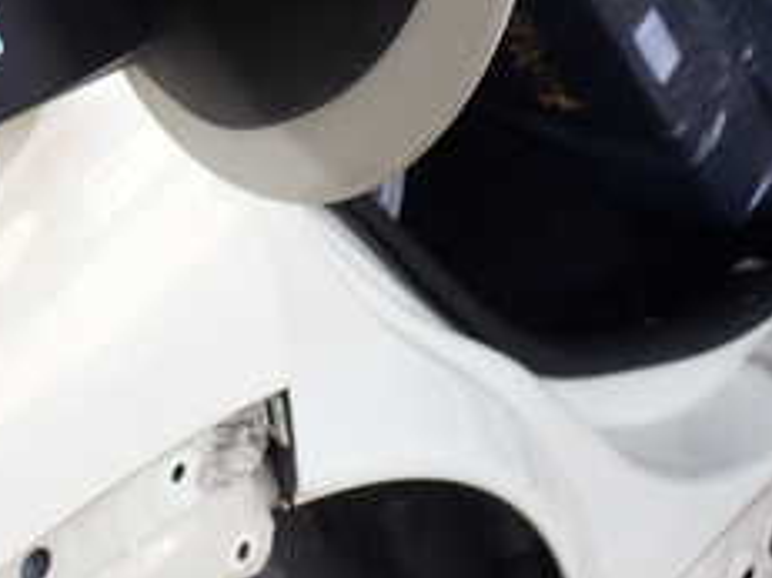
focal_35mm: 78
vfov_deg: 18.6
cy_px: 80
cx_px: -10
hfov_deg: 23.9
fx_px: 1739
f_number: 3.2
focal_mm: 5.4
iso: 100
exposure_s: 1/80
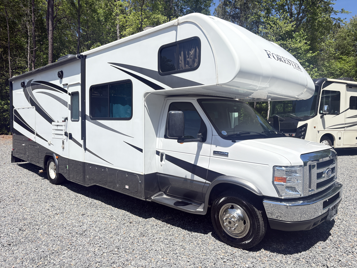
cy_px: 134
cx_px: 178
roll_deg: -0.9
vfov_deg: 53.1
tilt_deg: -3.5
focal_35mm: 26
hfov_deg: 67.3
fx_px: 268
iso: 64
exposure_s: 1/4065
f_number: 1.6
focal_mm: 5.96
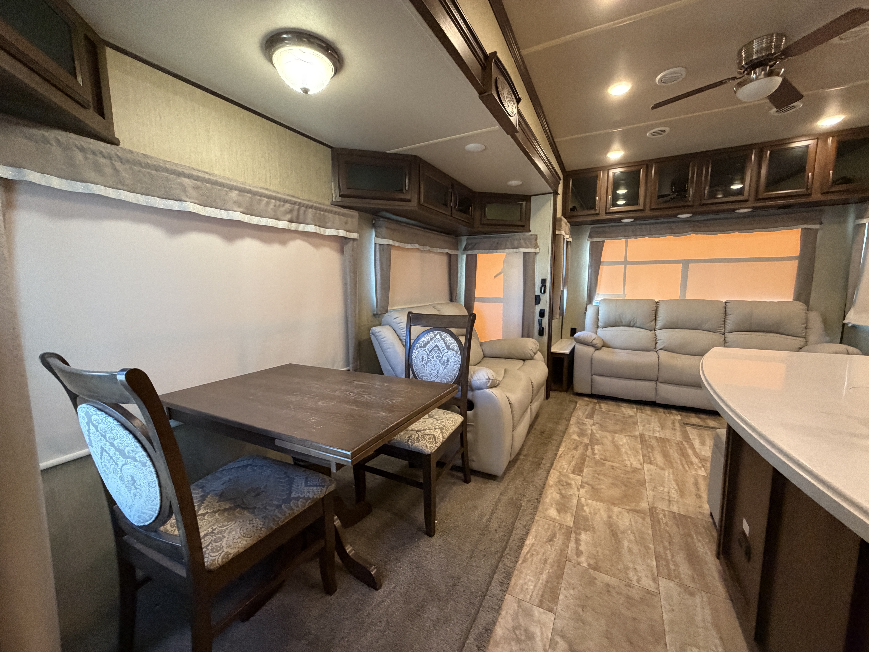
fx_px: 351
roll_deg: -0.1
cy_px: 326
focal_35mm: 14
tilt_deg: -6.8
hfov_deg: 102.1
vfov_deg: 85.7
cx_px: 434
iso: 500
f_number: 2.2
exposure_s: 1/60
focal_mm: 2.22
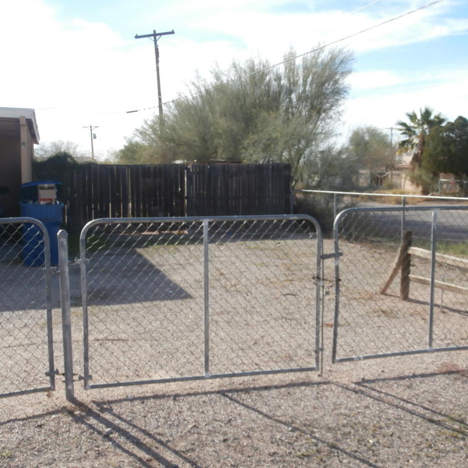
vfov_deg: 37.6
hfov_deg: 37.6
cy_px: 234
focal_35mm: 45
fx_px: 688
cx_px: 238
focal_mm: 6.67
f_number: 3.9
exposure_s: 1/500
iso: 100
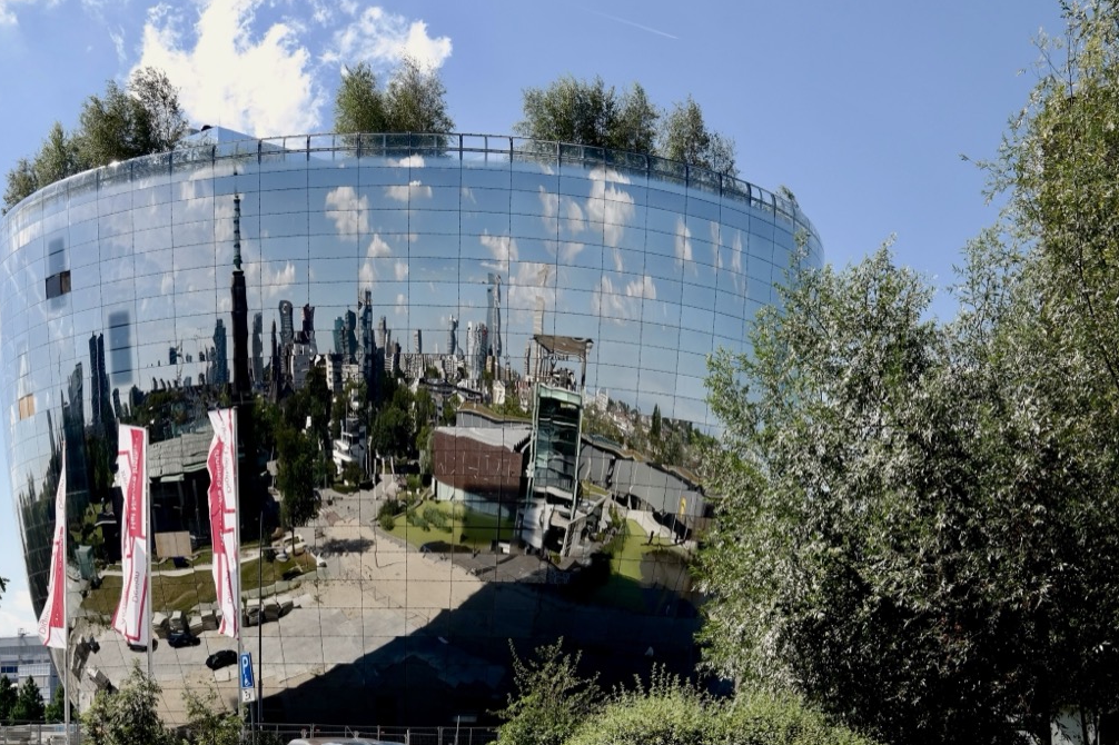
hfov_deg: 35.4
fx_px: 1740
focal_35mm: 56
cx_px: 412
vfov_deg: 24.1
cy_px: 471
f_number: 6.3
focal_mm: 29
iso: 100
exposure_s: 1/250
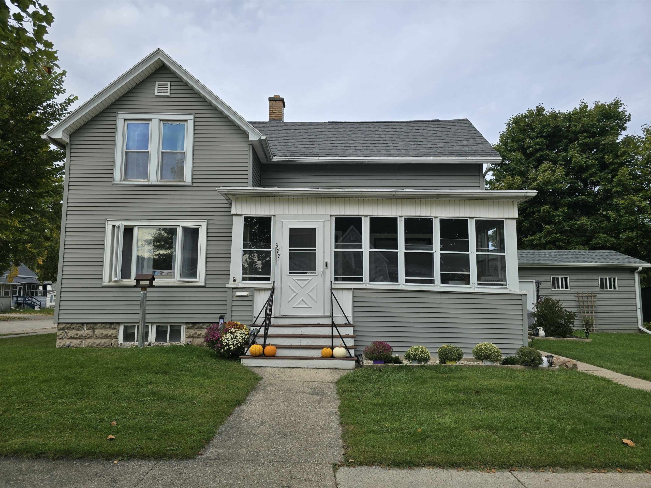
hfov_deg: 73.9
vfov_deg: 58.9
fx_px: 433
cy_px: 244
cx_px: 326
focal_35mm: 23
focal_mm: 6.3
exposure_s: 1/636
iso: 12
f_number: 1.7
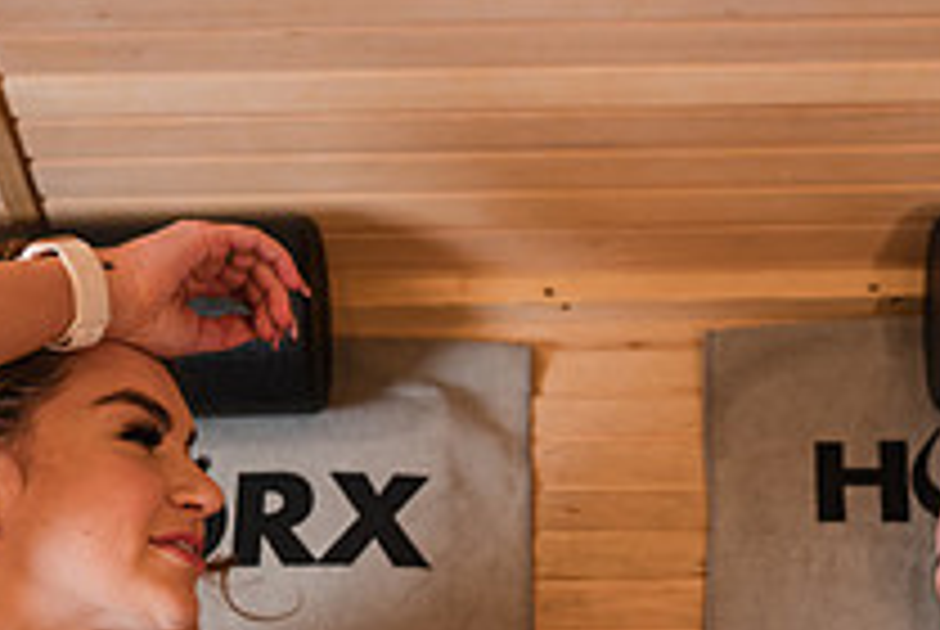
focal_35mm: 97
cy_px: 826
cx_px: 625
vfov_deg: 13.6
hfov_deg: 20.9
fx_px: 2536
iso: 400
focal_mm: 35
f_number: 3.2
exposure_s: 1/125
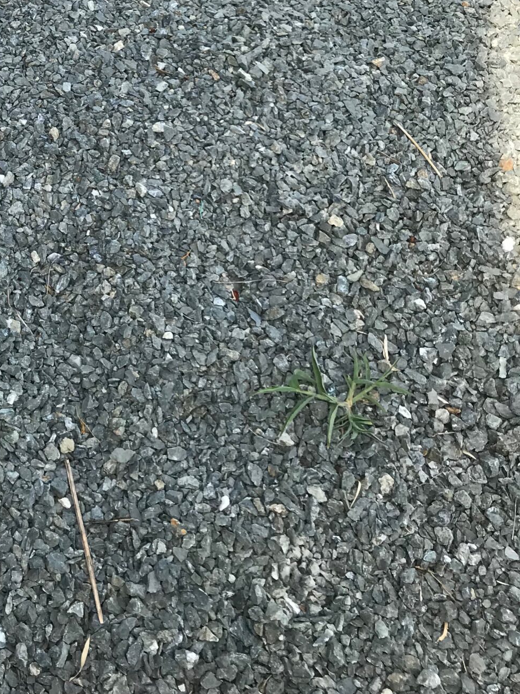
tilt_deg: -28.6
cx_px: 11
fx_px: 1102
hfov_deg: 25.4
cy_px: 30
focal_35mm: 55
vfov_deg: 32.6
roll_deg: -2.1
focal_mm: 3.99
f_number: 1.8
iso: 20
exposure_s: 1/742
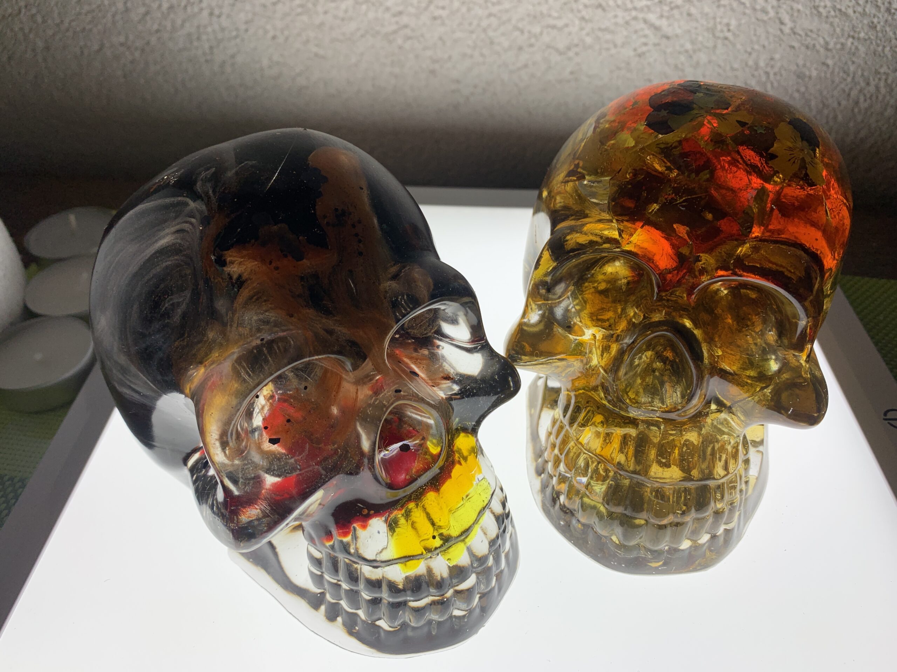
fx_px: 674
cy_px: 336
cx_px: 448
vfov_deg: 53.1
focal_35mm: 26
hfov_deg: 67.3
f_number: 1.8
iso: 25
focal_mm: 4.25
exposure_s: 1/216
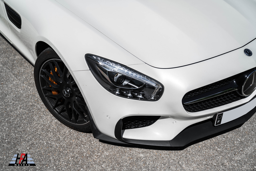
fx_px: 313
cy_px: 86
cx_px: 128
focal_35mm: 44
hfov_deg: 44.5
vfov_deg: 30.5
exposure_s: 1/500
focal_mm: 44
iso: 80
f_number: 3.2
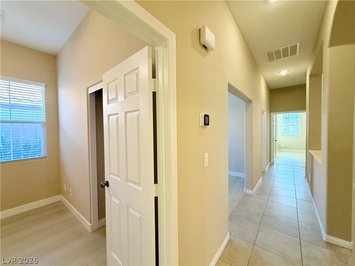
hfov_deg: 102.1
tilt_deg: -0.9
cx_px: 178
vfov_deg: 85.7
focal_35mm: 14
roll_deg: +1.5
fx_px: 144
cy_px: 133
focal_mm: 2.22
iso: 200
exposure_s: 1/60
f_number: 2.2
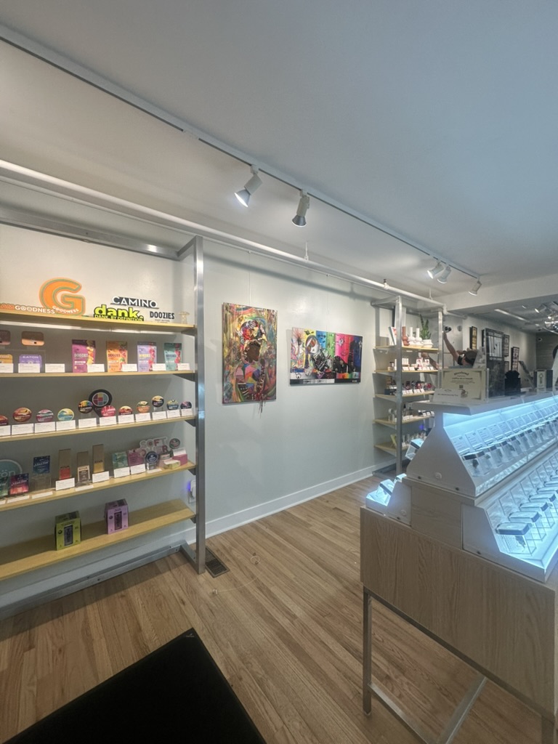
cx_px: 279
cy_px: 372
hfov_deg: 85.7
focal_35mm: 14
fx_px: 301
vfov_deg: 102.1
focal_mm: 2.22
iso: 100
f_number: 2.2
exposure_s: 1/120
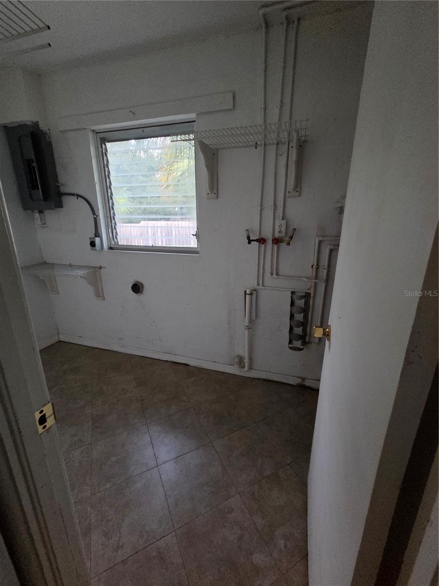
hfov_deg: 89.9
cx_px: 220
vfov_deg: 106.2
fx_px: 220
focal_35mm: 13
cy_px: 293
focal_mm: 2.2
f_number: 2.2
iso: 1250
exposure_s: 1/40
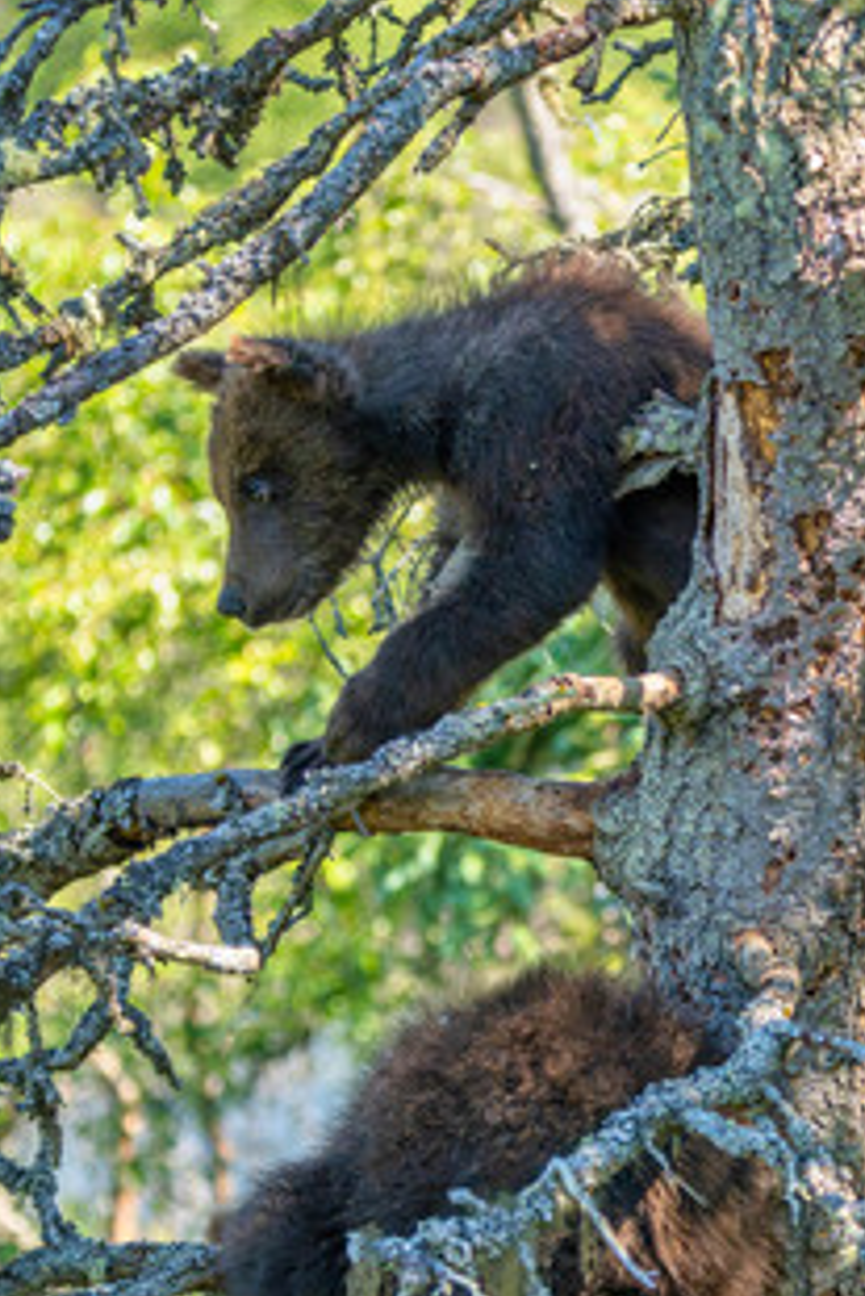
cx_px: 550
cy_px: 753
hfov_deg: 4.1
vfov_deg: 6.1
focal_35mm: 336
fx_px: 12096
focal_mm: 200
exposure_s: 1/1250
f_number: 5.6
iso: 3200
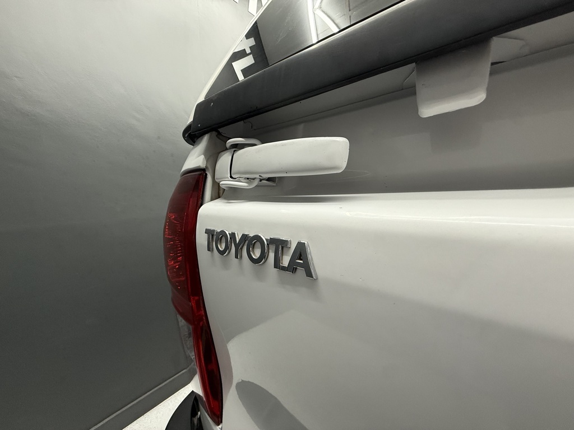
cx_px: 287
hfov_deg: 102.1
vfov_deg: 85.7
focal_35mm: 14
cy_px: 215
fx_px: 232
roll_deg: +1.7
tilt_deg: -6.3
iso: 250
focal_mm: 2.22
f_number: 2.2
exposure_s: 1/100
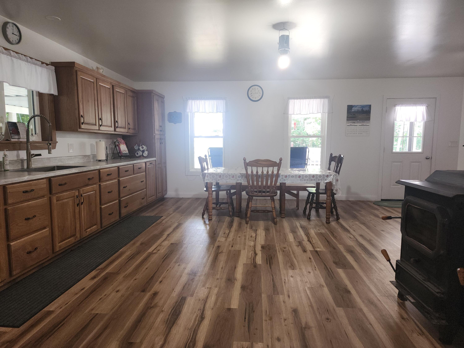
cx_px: 232
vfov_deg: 58.9
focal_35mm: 23
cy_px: 174
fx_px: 308
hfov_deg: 73.9
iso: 100
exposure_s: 1/40
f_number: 1.8
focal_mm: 6.4
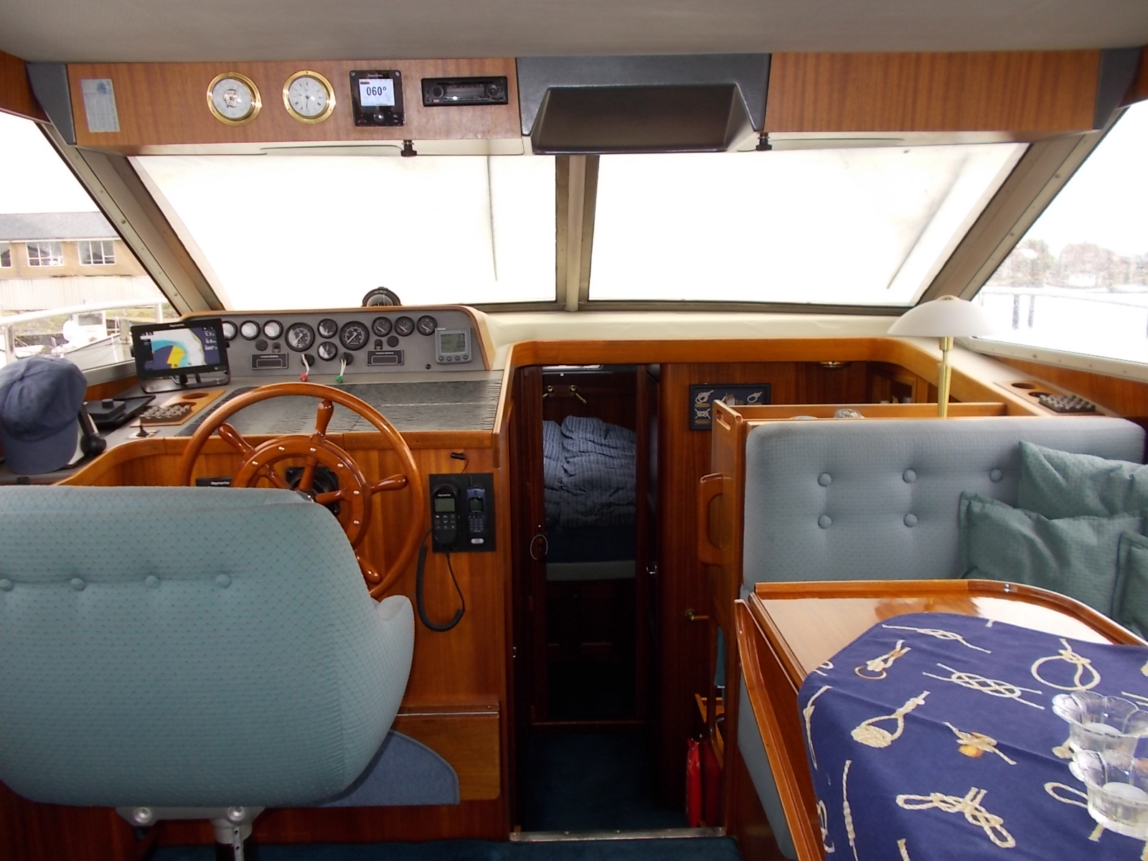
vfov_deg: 53.1
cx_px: 574
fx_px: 862
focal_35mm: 26
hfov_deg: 67.3
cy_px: 430
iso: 80
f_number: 3.2
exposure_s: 1/40
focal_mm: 4.6
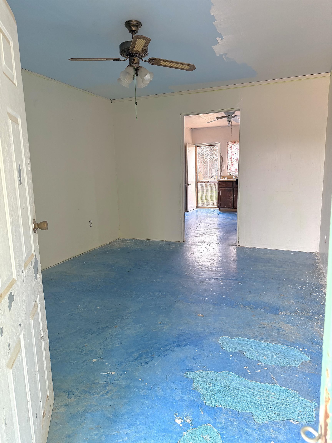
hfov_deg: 56.8
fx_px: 307
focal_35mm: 24
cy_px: 222
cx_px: 166
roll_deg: +1.3
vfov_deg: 71.6
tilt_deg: -8.9
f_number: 1.78
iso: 125
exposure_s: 1/125
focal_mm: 6.76
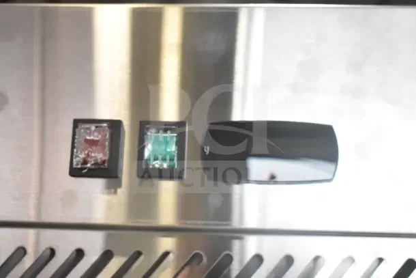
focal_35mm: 46
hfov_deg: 42.3
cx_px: 208
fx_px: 537
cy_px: 139
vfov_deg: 29.0
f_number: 8
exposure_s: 1/250
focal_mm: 31
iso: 1600
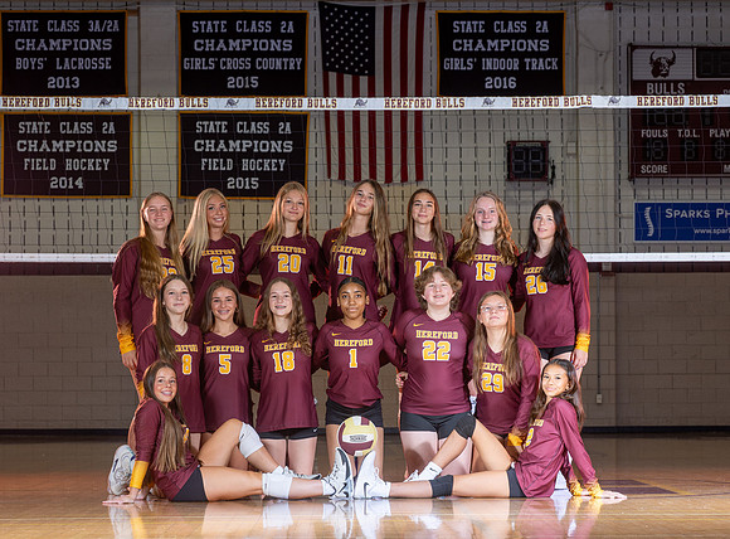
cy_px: 347
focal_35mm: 104
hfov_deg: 18.9
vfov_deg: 14.0
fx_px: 2190
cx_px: 358
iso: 100
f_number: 5.6
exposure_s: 1/125
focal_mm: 70
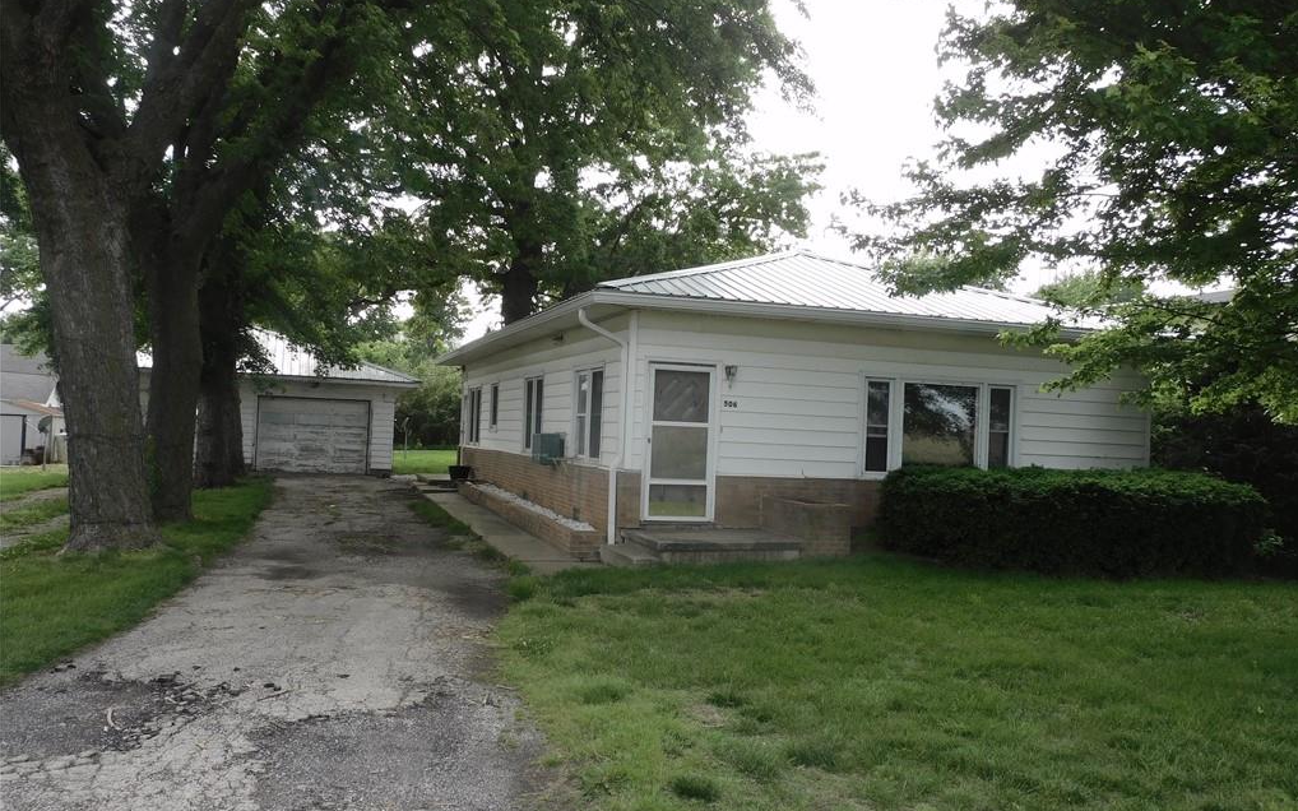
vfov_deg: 39.4
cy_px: 413
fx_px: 1132
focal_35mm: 32
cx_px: 652
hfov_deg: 59.7
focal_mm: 5.4
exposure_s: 1/320
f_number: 3.5
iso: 125
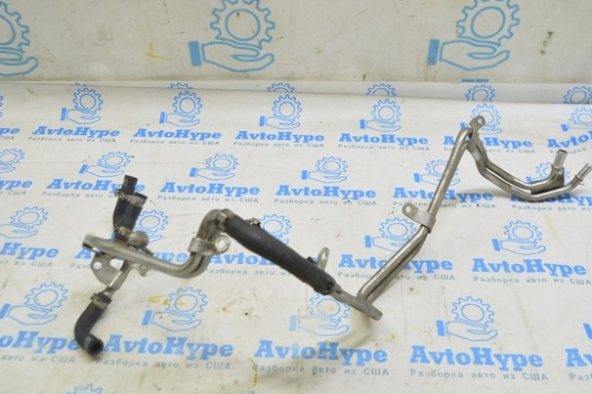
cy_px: 202
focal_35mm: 38
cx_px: 301
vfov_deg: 35.0
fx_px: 624
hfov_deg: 50.7
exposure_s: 1/20
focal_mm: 24
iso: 400
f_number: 5.6
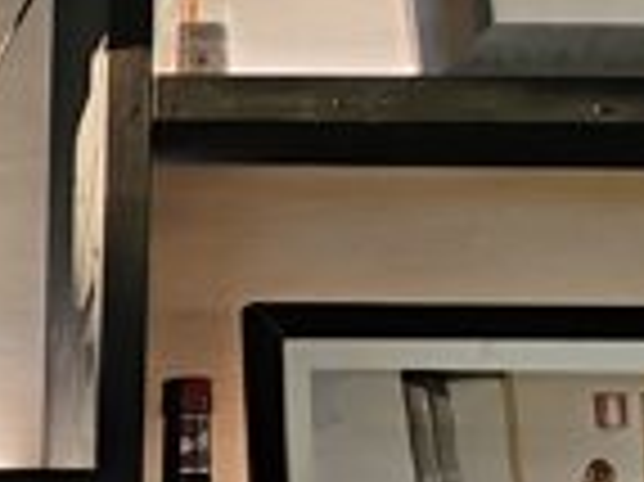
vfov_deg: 11.2
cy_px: 700
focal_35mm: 128
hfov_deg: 13.5
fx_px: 2379
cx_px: -576
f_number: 1.9
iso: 125
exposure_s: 1/100
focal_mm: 6.12
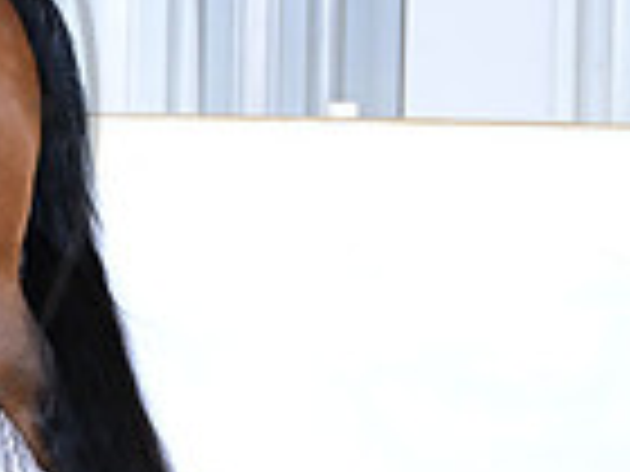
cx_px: -436
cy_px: 106
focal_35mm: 678
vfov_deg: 2.2
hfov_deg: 2.9
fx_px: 12339
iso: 2500
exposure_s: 1/200
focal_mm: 170
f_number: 4
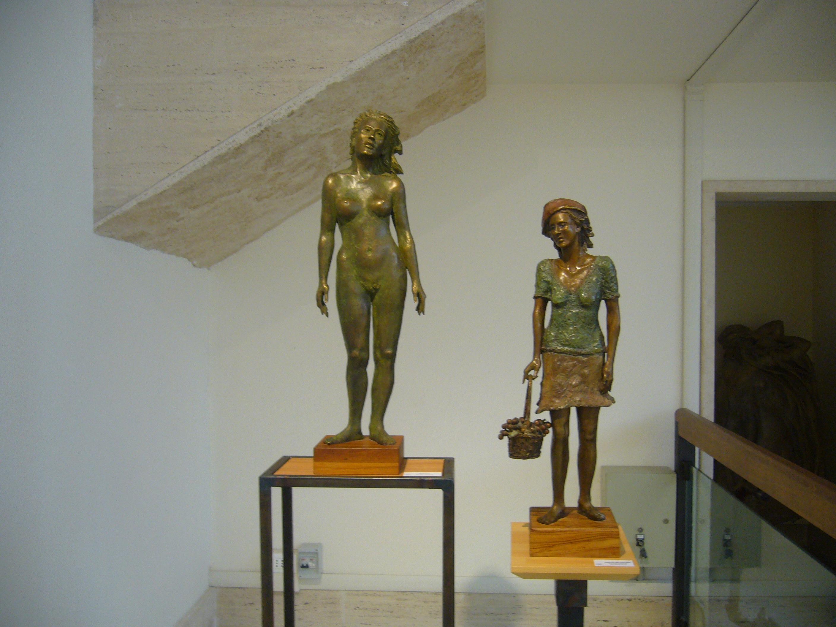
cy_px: 314
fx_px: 845
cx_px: 418
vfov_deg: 40.7
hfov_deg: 52.6
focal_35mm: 35
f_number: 2.8
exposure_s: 1/15
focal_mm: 5.8
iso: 125
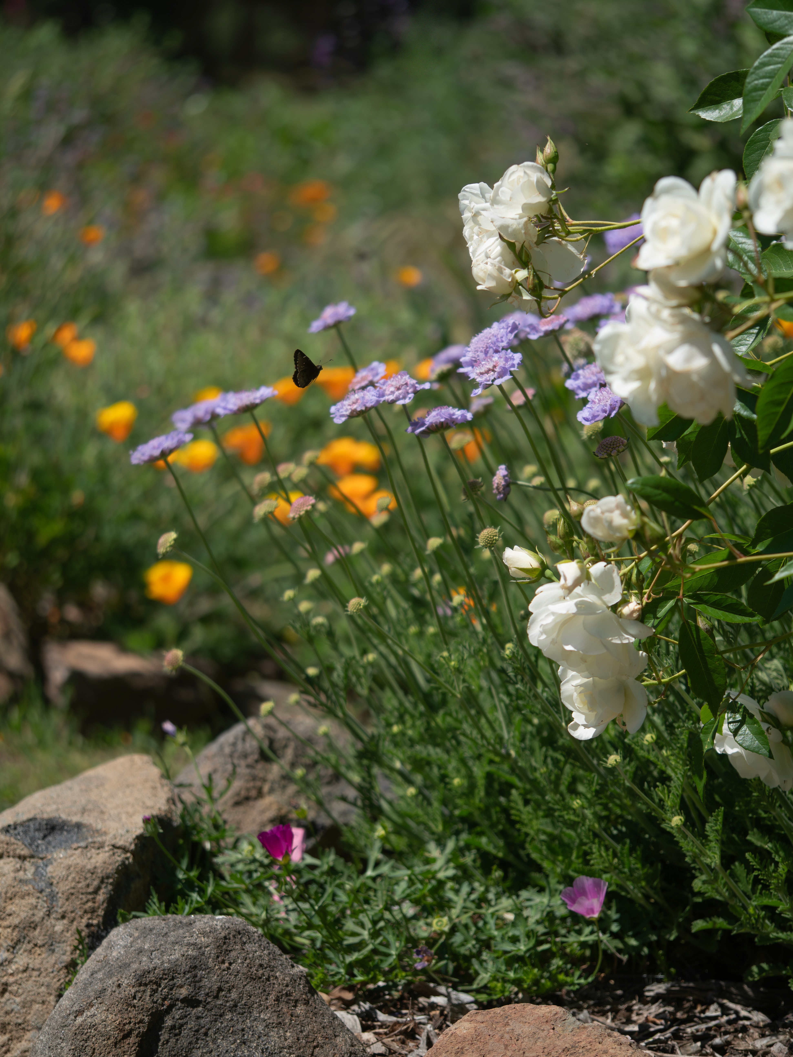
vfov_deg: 16.4
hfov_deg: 12.3
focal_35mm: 120
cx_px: 396
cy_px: 528
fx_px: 3665
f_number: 2.8
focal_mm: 60
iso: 200
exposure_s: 1/5000
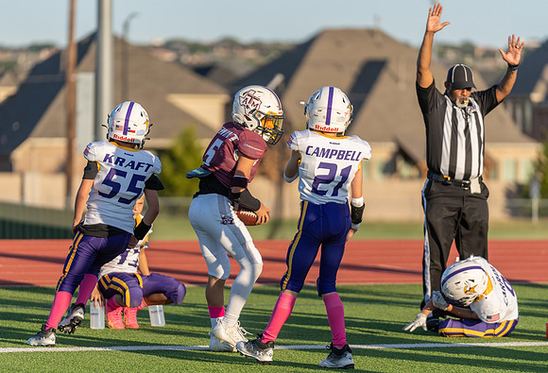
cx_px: 228
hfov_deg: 8.3
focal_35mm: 246
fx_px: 3771
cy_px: 213
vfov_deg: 5.7
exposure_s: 1/1250
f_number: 2.8
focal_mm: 200
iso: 125
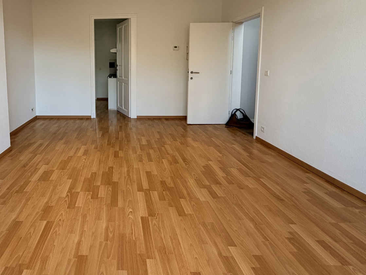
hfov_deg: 77.9
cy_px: 81
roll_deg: +0.8
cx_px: 110
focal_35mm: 20
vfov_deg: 63.4
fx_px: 211
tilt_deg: -4.9
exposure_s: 1/121
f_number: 2.2
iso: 125
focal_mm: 2.22
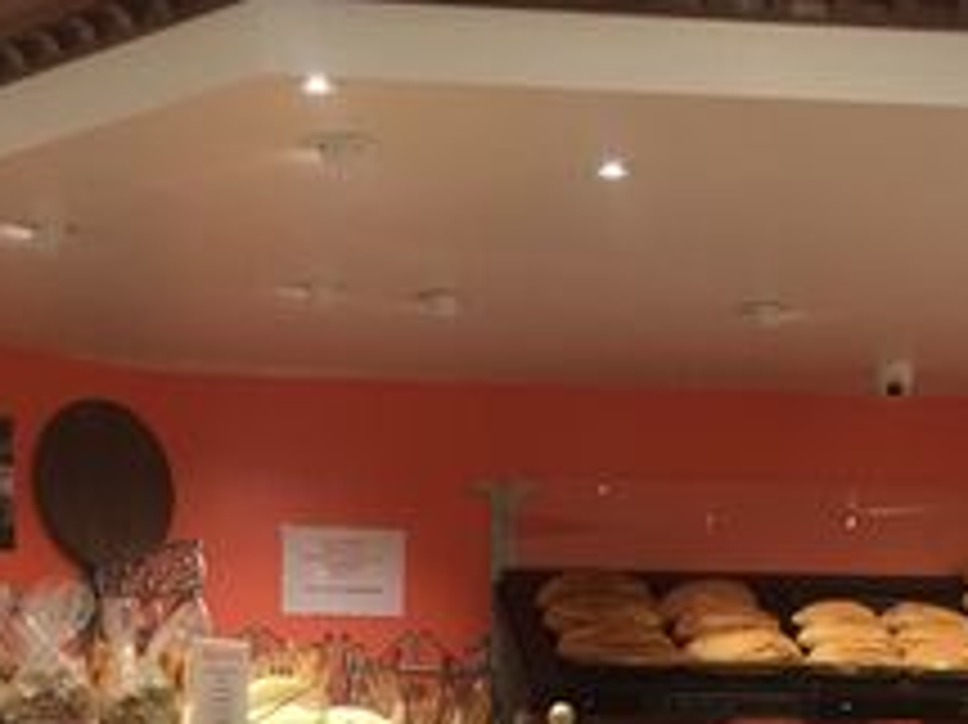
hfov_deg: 23.3
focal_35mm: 84
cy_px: 940
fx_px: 2348
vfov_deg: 16.6
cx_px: 378
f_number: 2.2
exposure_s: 1/33
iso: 50
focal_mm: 4.15
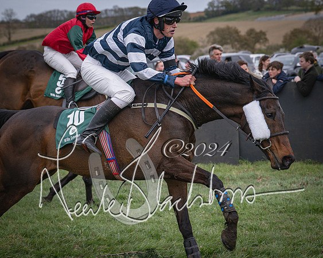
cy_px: 129
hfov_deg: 16.3
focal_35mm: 118
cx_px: 162
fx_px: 1131
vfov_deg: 13.0
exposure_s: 1/1600
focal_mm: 70
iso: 400
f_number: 4
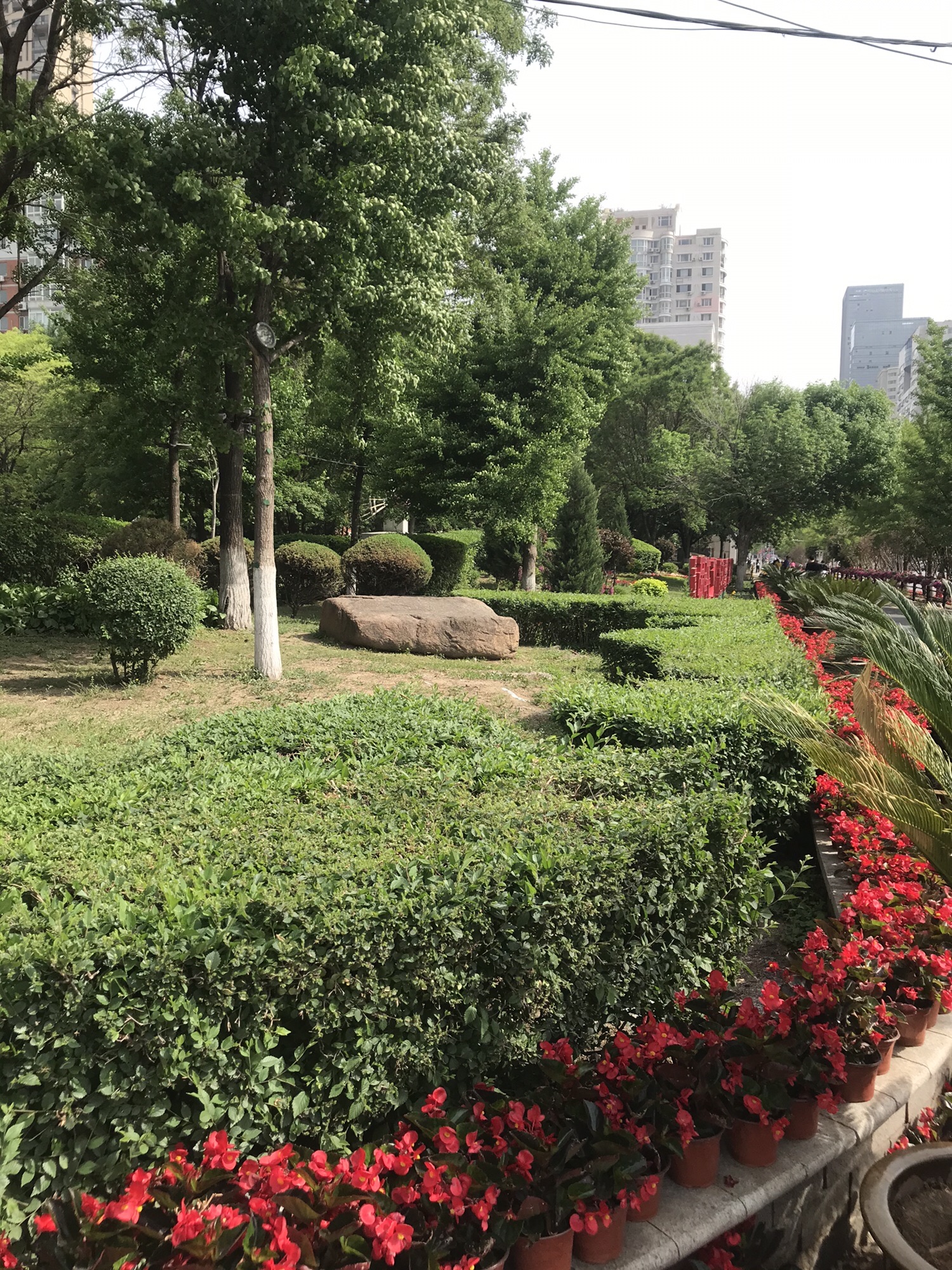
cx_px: 476
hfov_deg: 49.7
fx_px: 1027
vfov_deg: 63.4
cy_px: 635
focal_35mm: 28
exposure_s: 1/1076
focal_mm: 3.99
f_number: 1.8
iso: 20
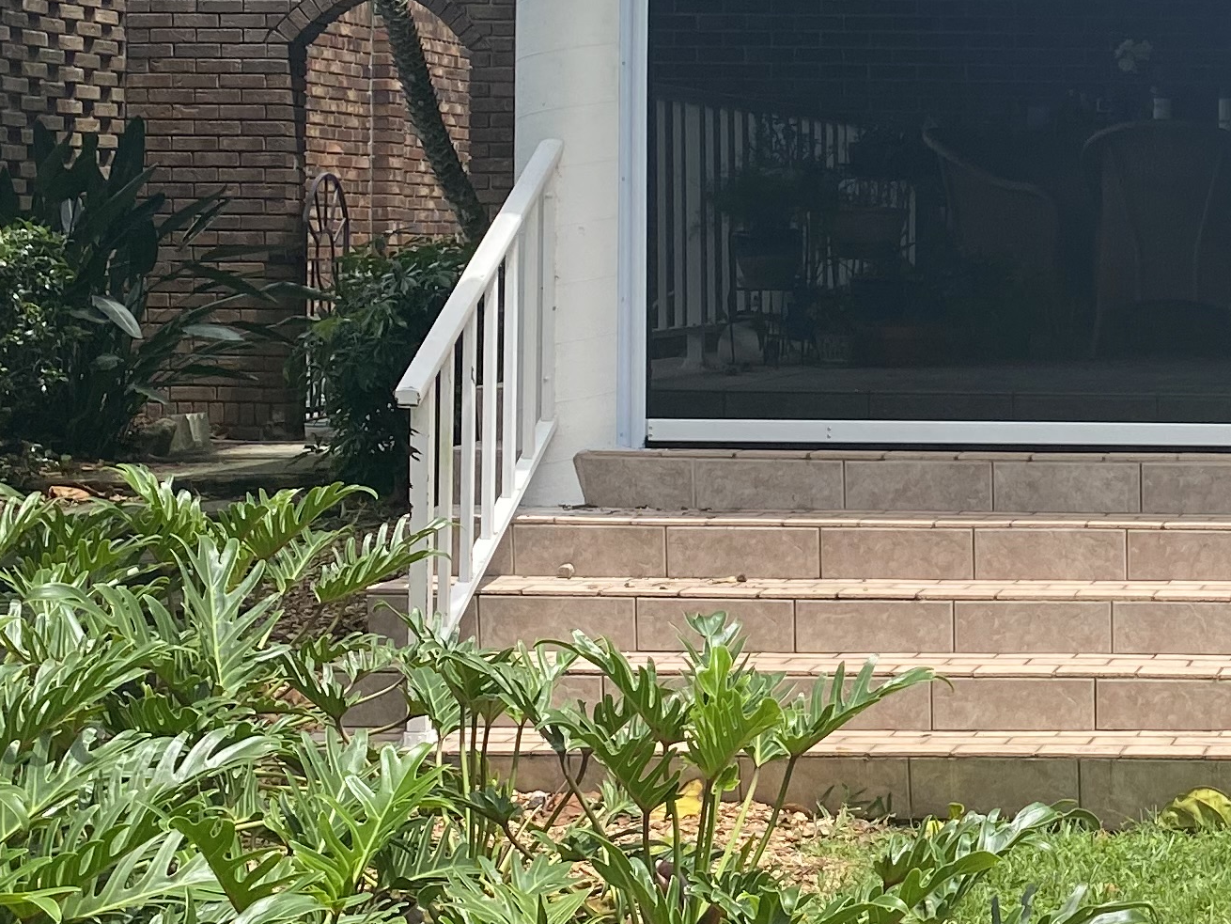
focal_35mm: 80
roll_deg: -0.4
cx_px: 1487
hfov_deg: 22.5
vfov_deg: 18.4
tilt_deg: -2.9
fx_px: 2845
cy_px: 274
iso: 32
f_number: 1.8
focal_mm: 4.25
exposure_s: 1/1218
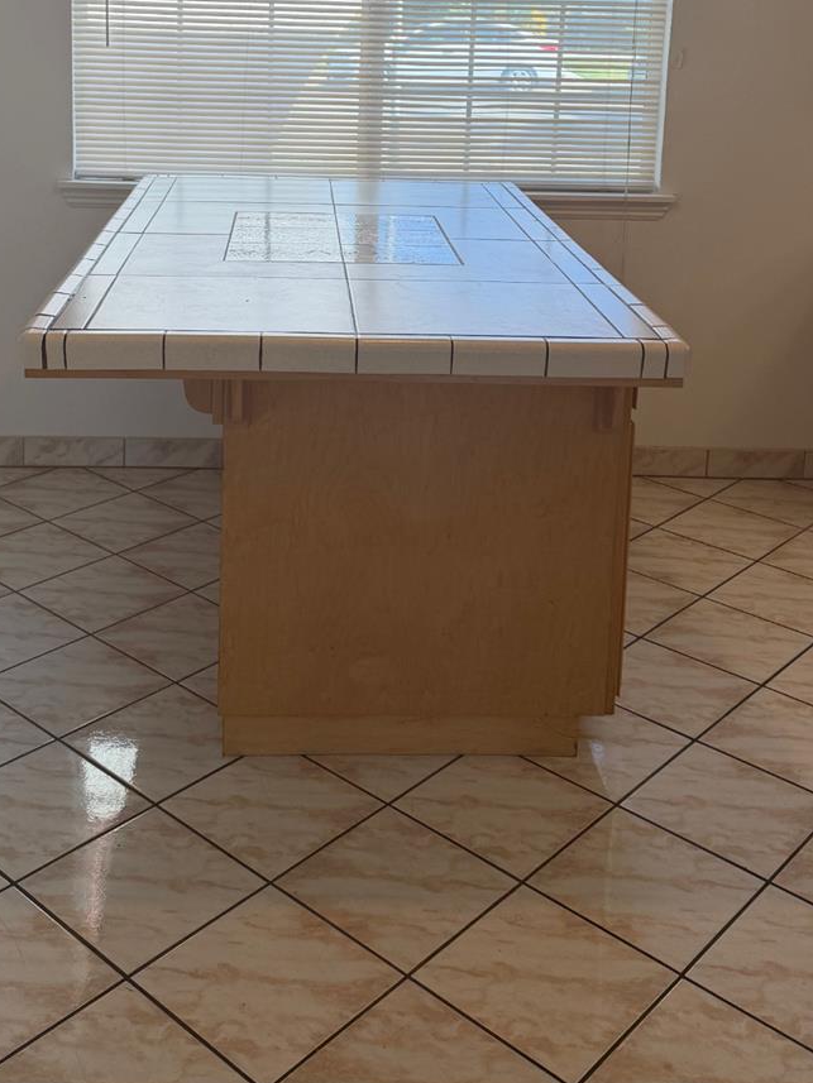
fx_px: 1315
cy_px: 199
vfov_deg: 42.5
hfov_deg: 34.3
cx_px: 352
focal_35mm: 42
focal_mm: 6.76
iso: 100
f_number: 1.78
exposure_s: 1/335
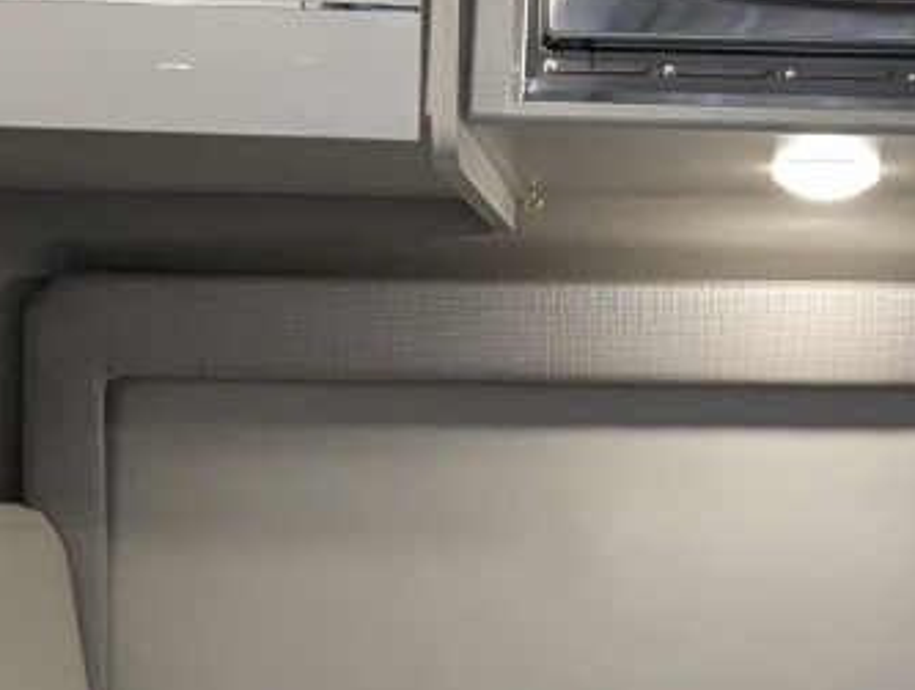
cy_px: 371
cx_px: 683
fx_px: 1774
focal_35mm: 67
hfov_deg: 28.5
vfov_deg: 22.0
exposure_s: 1/125
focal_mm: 2.35
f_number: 2.2
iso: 284
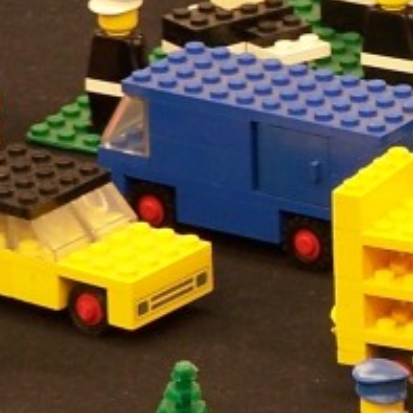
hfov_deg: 2.3
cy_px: 103
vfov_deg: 2.3
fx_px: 10475
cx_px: 832
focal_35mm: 776
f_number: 3.2
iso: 80
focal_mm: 28
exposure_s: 1/2
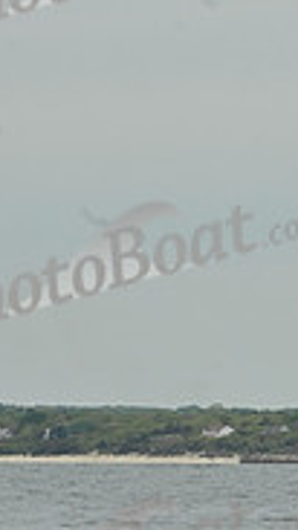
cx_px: 482
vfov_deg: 3.3
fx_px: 9323
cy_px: 72
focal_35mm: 664
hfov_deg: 1.8
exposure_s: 1/800
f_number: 14
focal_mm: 200
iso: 320
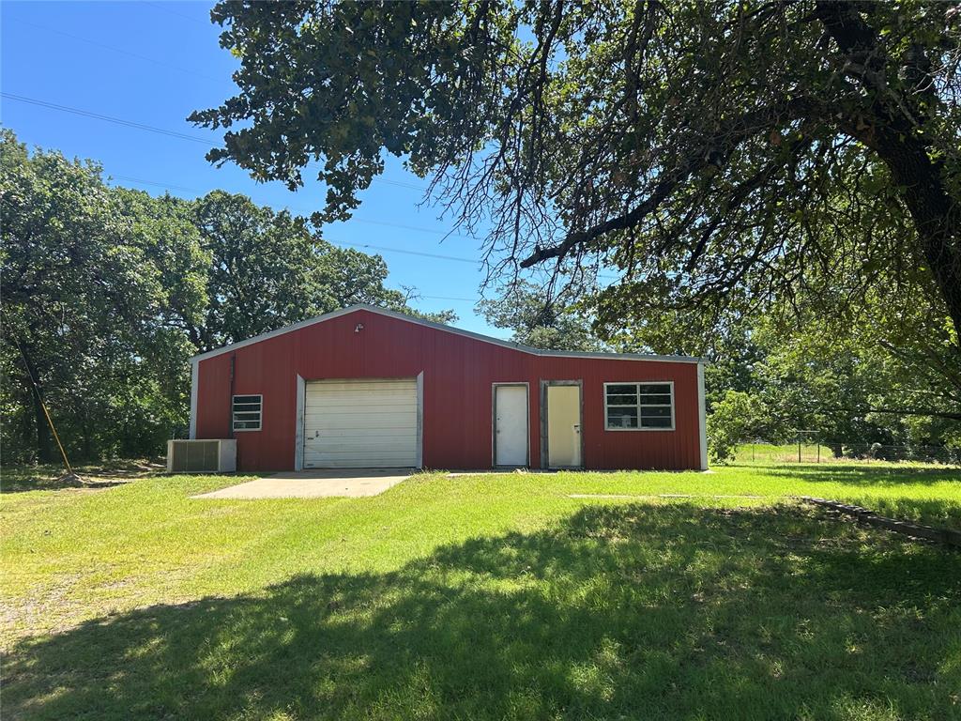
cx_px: 480
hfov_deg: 67.3
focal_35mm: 26
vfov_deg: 53.1
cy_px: 360
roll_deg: +0.8
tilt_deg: +5.8
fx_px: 722
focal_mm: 5.7
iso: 50
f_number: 1.5
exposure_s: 1/1779
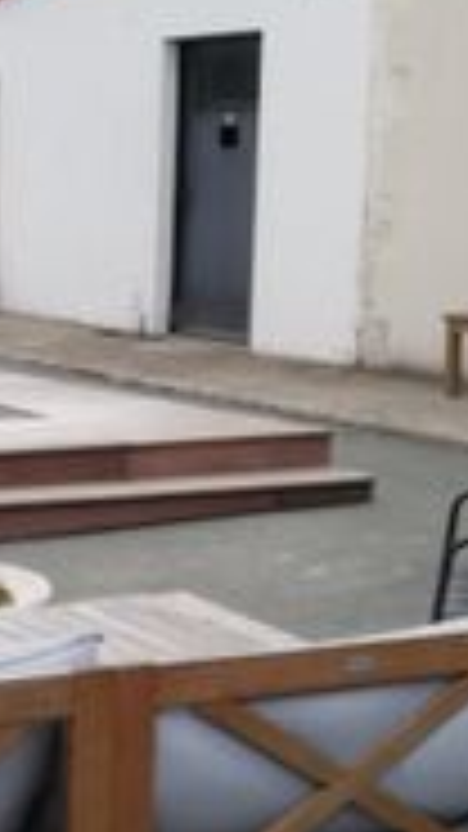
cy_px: 589
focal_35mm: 92
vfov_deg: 23.0
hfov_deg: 12.7
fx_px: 2031
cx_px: -166
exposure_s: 1/200
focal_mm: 3.81
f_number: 2.2
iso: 50
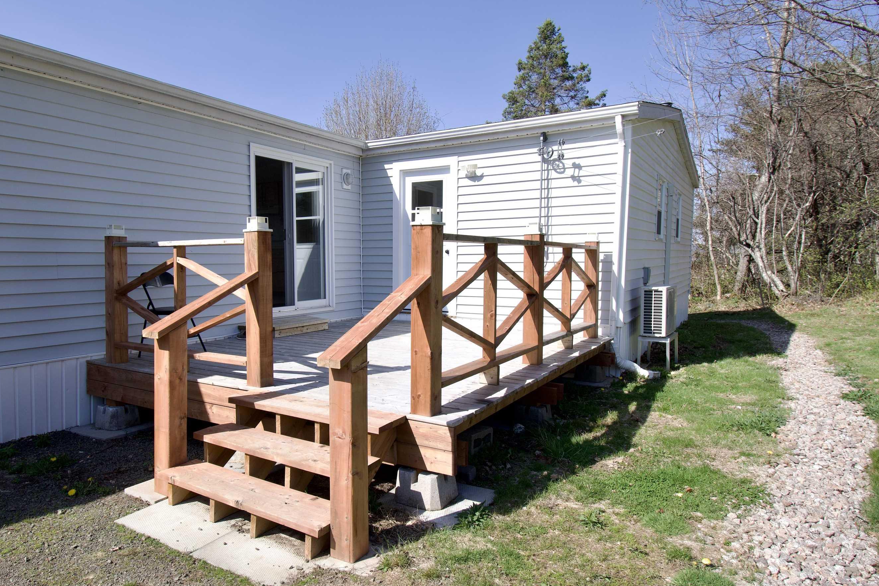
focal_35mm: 22
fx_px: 537
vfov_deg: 57.2
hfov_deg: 78.2
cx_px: 382
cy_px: 298
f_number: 10
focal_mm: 13
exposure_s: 1/400
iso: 100
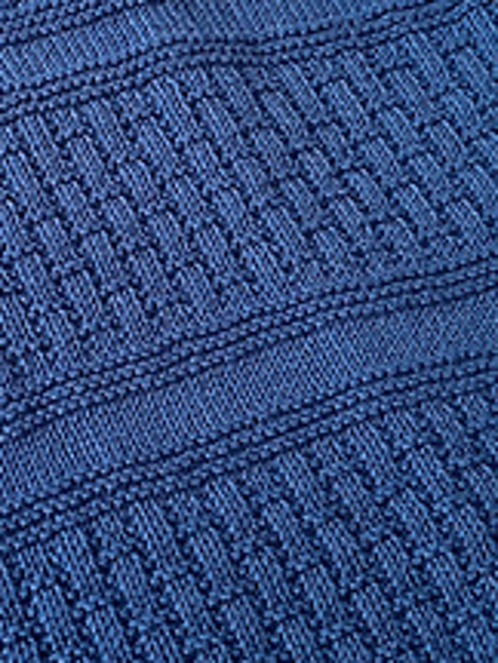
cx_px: 61
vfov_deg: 25.3
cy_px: 279
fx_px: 1477
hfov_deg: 18.8
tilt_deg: -60.2
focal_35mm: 77
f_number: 1.8
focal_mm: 4.25
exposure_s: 1/60
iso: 320
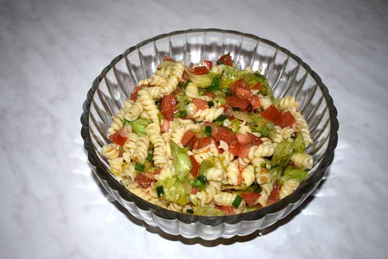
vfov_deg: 28.1
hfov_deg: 41.1
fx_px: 517
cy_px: 130
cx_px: 194
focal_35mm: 48
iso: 280
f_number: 4.5
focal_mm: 32
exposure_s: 1/80
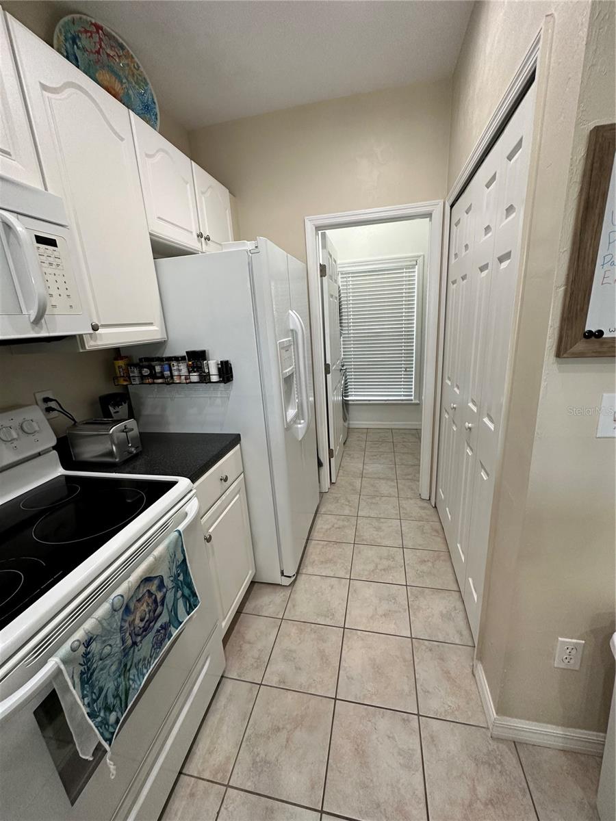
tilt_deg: -15.8
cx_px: 308
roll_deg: +3.4
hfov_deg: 85.7
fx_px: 332
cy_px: 410
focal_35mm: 14
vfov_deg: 102.1
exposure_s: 1/120
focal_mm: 2.22
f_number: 2.2
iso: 250
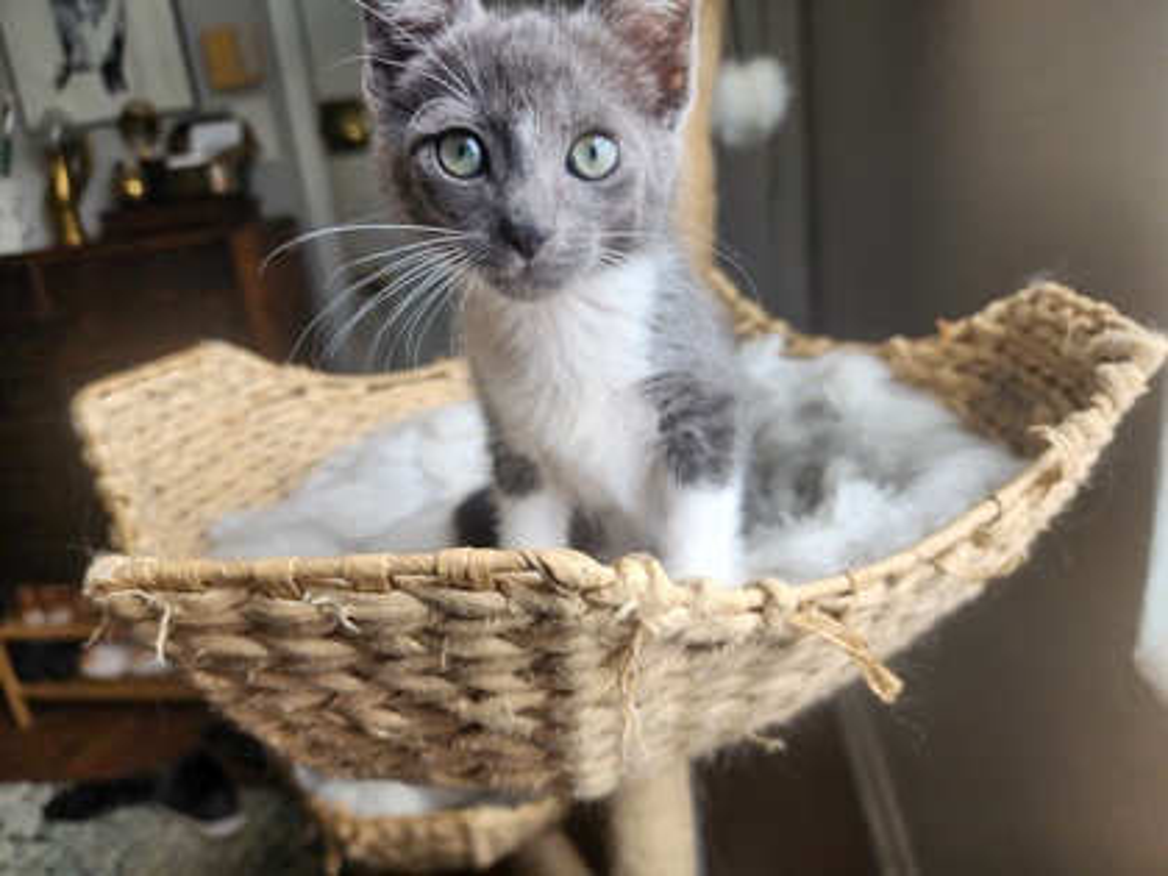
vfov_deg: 58.9
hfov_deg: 73.9
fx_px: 776
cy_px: 438
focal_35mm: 23
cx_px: 584
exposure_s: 1/180
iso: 80
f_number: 1.8
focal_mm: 6.4
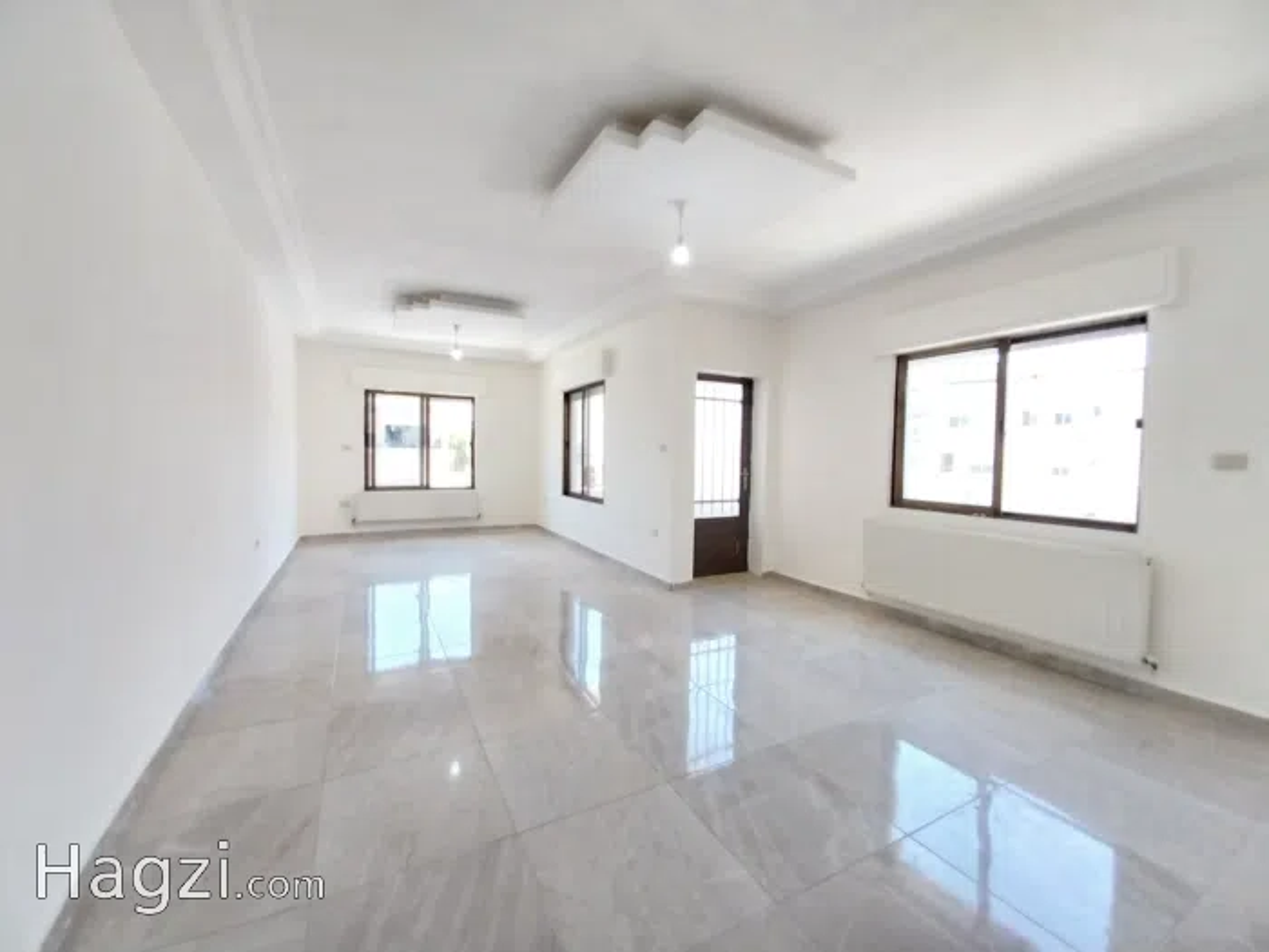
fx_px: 477
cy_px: 476
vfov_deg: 89.9
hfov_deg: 106.2
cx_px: 634
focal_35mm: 13
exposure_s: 1/50
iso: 100
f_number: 2.2
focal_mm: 1.3
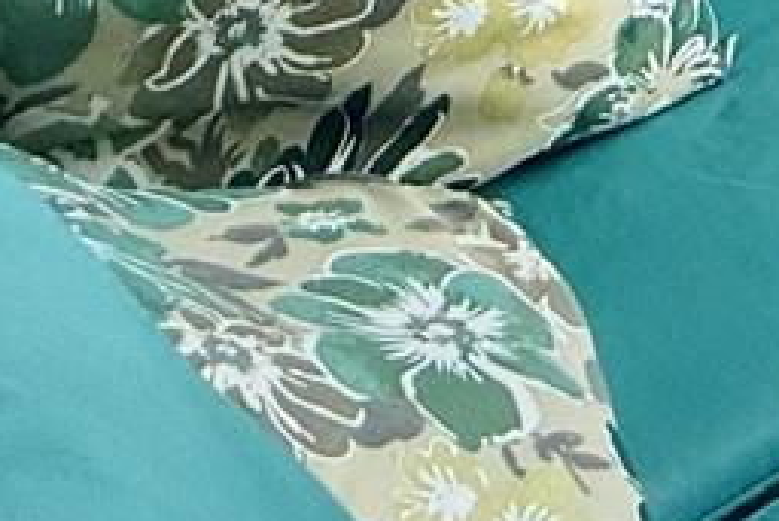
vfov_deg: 9.7
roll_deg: +0.6
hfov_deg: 15.4
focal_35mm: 91
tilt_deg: -1.2
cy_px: -1225
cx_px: 1744
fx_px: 1970
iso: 50
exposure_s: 1/2410
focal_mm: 2.22
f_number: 2.2
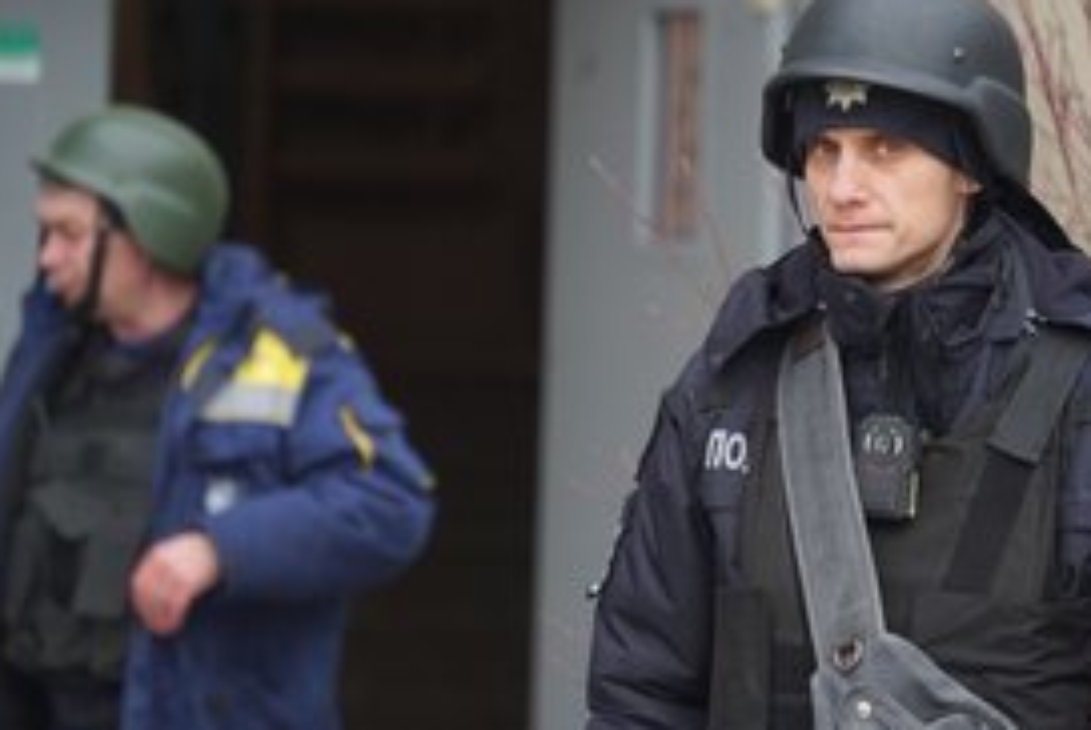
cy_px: 267
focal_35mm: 335
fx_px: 10163
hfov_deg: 6.1
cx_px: 698
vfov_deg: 4.1
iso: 1600
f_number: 5.6
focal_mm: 228
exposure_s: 1/250
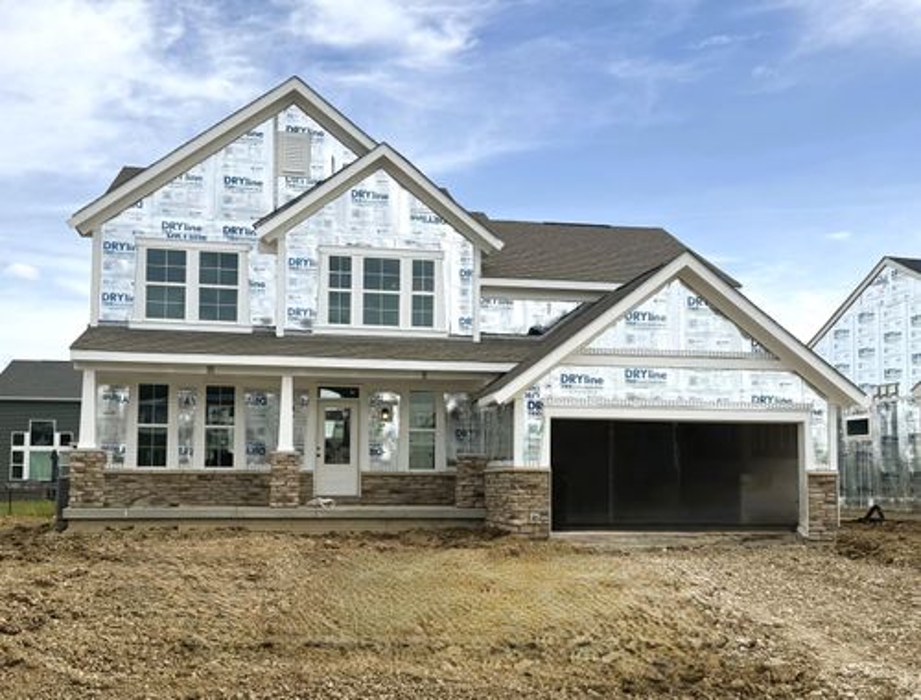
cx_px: 460
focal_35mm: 24
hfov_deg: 71.3
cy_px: 350
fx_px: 642
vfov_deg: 57.2
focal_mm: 6.76
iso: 80
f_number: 1.78
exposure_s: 1/5714
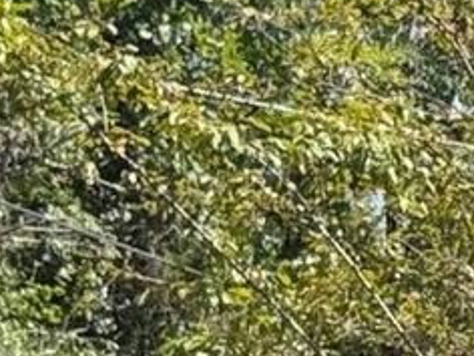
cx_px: 1282
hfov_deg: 6.6
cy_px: 742
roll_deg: +0.1
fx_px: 3807
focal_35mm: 278
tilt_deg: +2.7
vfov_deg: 5.2
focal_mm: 6.76
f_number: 1.78
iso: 64
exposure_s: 1/2494
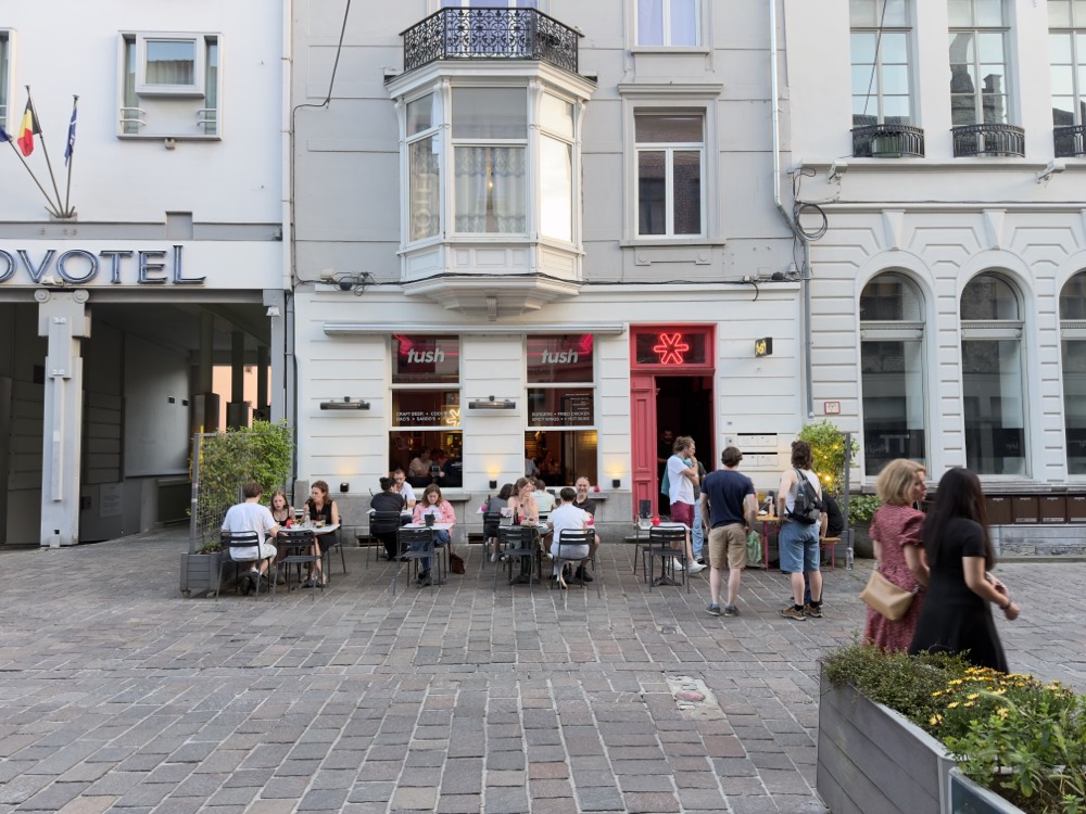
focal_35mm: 24
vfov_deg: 56.8
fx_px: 753
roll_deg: +0.8
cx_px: 543
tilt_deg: +2.8
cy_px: 407
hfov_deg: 71.6
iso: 160
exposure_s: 1/50
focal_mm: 6.76
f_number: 1.78
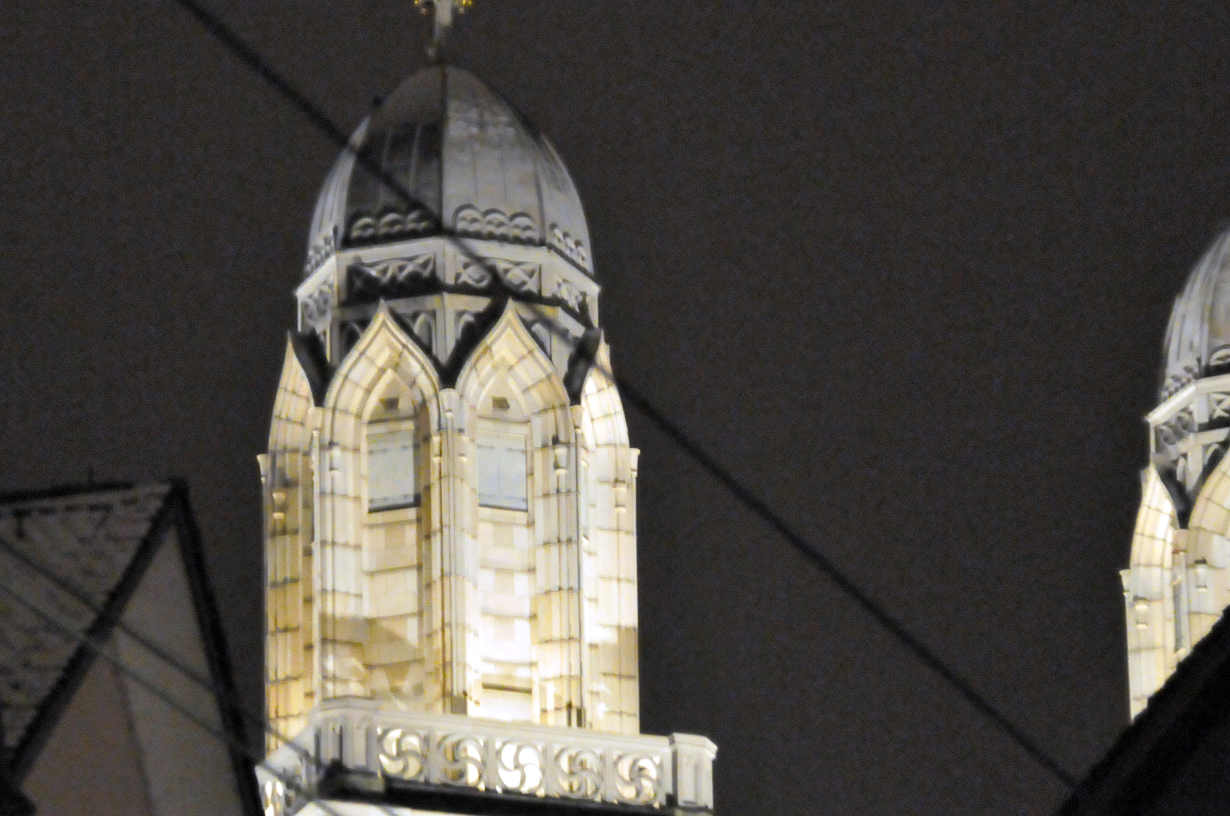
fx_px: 8087
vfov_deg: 5.8
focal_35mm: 237
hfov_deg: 8.7
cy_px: 432
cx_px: 626
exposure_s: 1/10
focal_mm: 98
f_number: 5.6
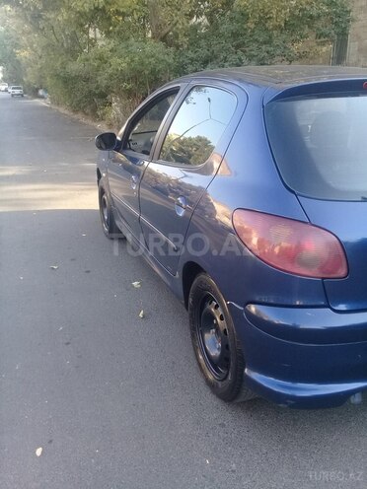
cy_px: 244
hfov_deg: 45.4
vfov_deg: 58.4
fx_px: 438
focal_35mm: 31
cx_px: 184
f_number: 2.2
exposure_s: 1/100
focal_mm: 3.3
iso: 80
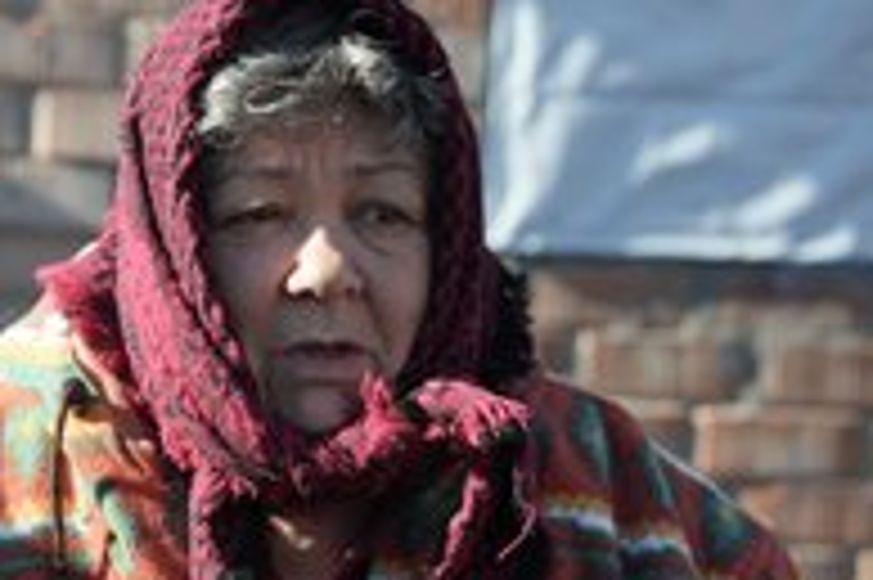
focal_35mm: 99
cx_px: 320
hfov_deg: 20.6
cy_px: 492
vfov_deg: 13.7
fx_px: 2399
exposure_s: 1/125
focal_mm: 48
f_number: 2.8
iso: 160
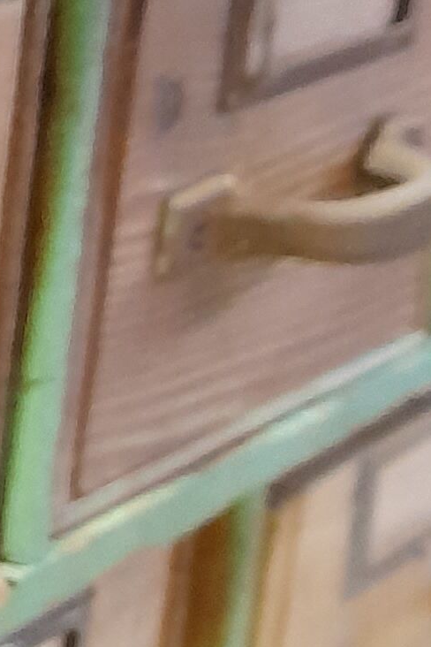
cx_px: -593
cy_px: 183
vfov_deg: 14.4
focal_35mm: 142
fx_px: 2550
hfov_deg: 8.8
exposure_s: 1/25
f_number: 2
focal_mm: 4.6
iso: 500
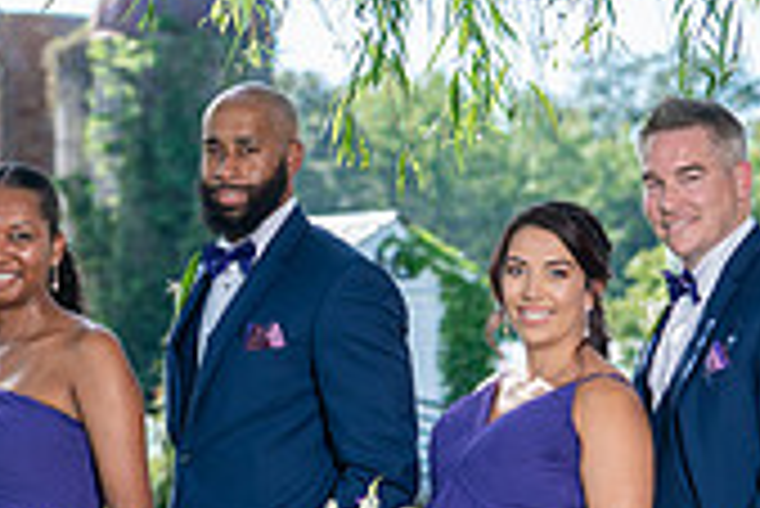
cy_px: 402
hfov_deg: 7.6
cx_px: -333
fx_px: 5662
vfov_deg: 5.1
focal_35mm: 268
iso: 100
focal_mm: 78
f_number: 4
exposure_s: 1/250
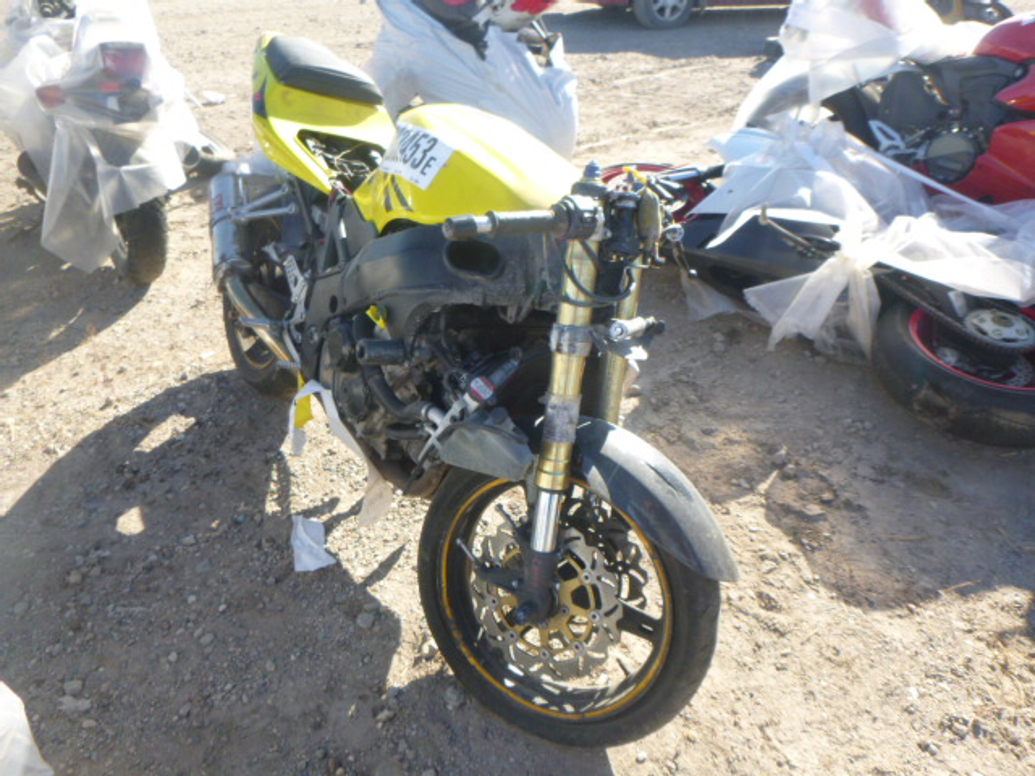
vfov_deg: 54.9
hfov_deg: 69.4
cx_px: 518
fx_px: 747
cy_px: 388
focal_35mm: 25
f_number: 3.9
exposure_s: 1/160
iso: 100
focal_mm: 4.5
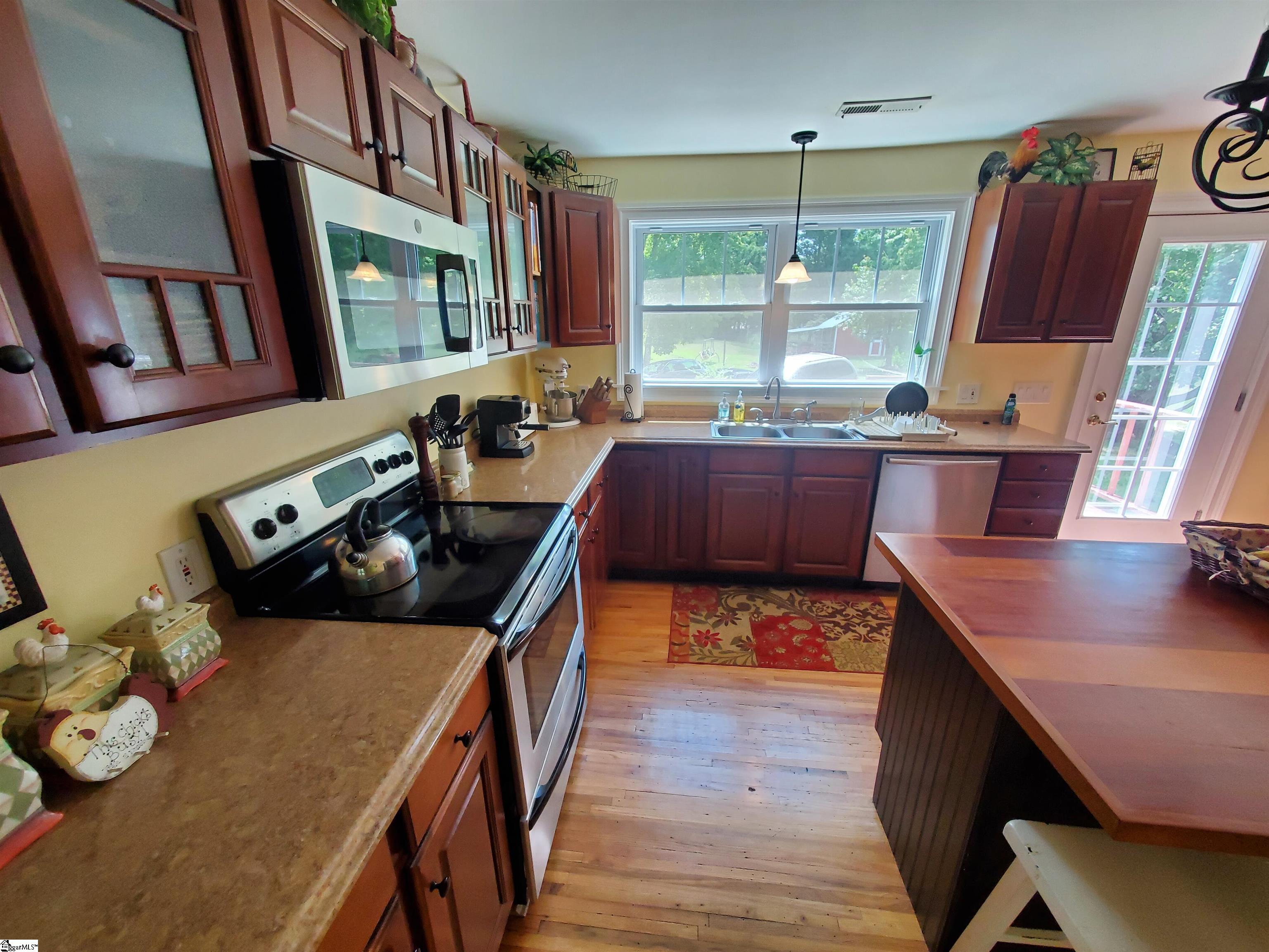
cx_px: 634
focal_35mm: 13
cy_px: 476
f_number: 2.2
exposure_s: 1/60
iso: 200
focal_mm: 1.8
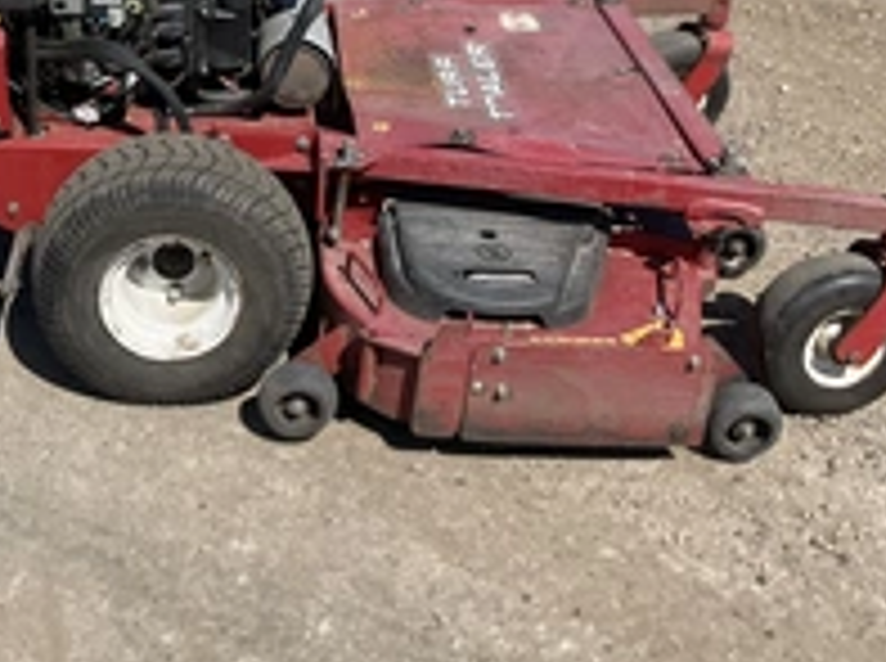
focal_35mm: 59
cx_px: 288
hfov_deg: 32.5
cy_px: 113
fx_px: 1507
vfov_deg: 24.3
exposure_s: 1/2058
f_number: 1.8
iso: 25
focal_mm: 3
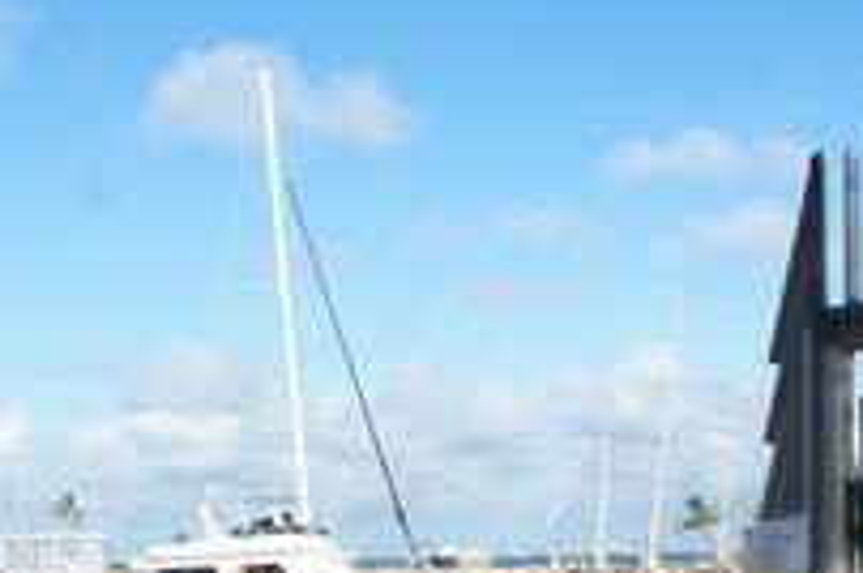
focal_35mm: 76
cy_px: 588
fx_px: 1819
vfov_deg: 17.4
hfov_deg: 26.6
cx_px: 513
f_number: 13
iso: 200
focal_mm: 16
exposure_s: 1/320
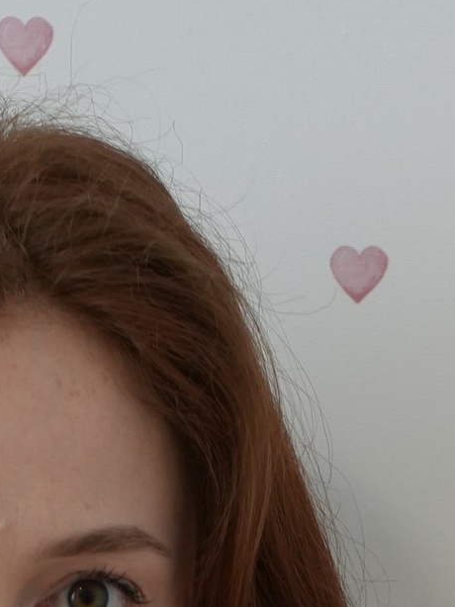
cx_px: 112
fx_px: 7699
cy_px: 1728
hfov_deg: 3.4
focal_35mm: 439
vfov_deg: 4.4
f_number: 4.5
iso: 1000
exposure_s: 1/160
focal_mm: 73
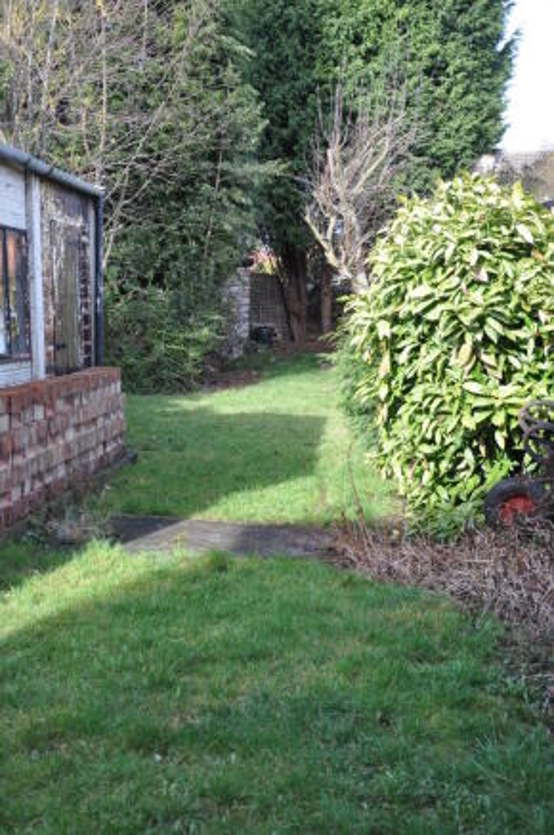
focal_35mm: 48
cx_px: 277
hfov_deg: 28.0
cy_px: 418
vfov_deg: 41.2
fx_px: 1111
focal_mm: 32
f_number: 5.6
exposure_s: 1/125
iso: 200
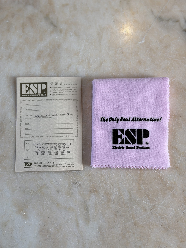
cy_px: 124
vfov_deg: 39.7
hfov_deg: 30.3
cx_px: 93
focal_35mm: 48
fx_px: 344
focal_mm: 6.76
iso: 80
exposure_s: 1/121
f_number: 1.78
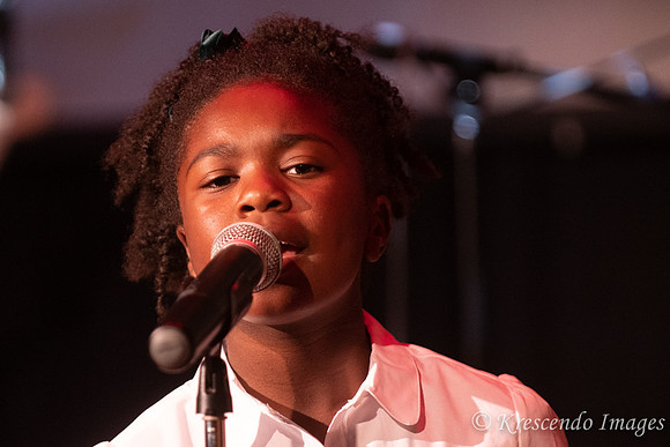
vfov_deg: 4.7
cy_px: 235
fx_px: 5414
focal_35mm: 291
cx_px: 251
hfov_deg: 7.1
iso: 3200
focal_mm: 155
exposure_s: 1/200
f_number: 2.8
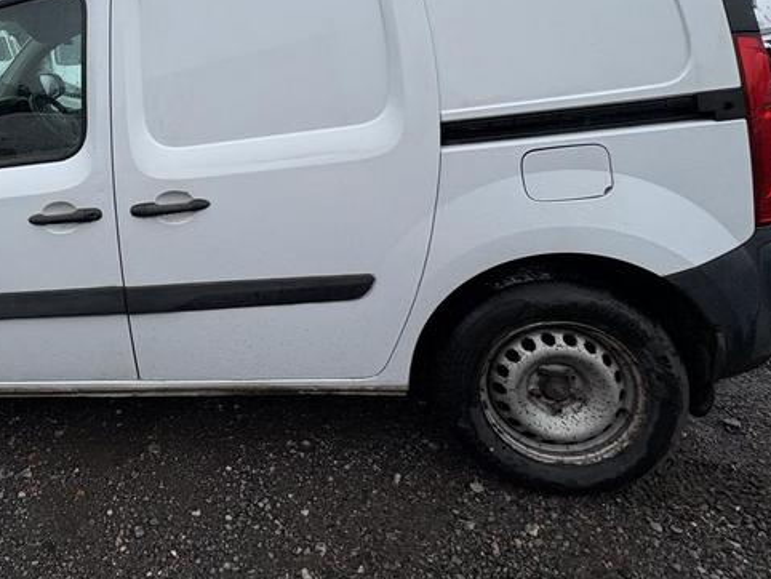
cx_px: 168
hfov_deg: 62.3
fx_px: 579
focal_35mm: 26
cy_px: 94
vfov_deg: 49.2
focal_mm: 2.22
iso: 50
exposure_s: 1/1078
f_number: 2.2
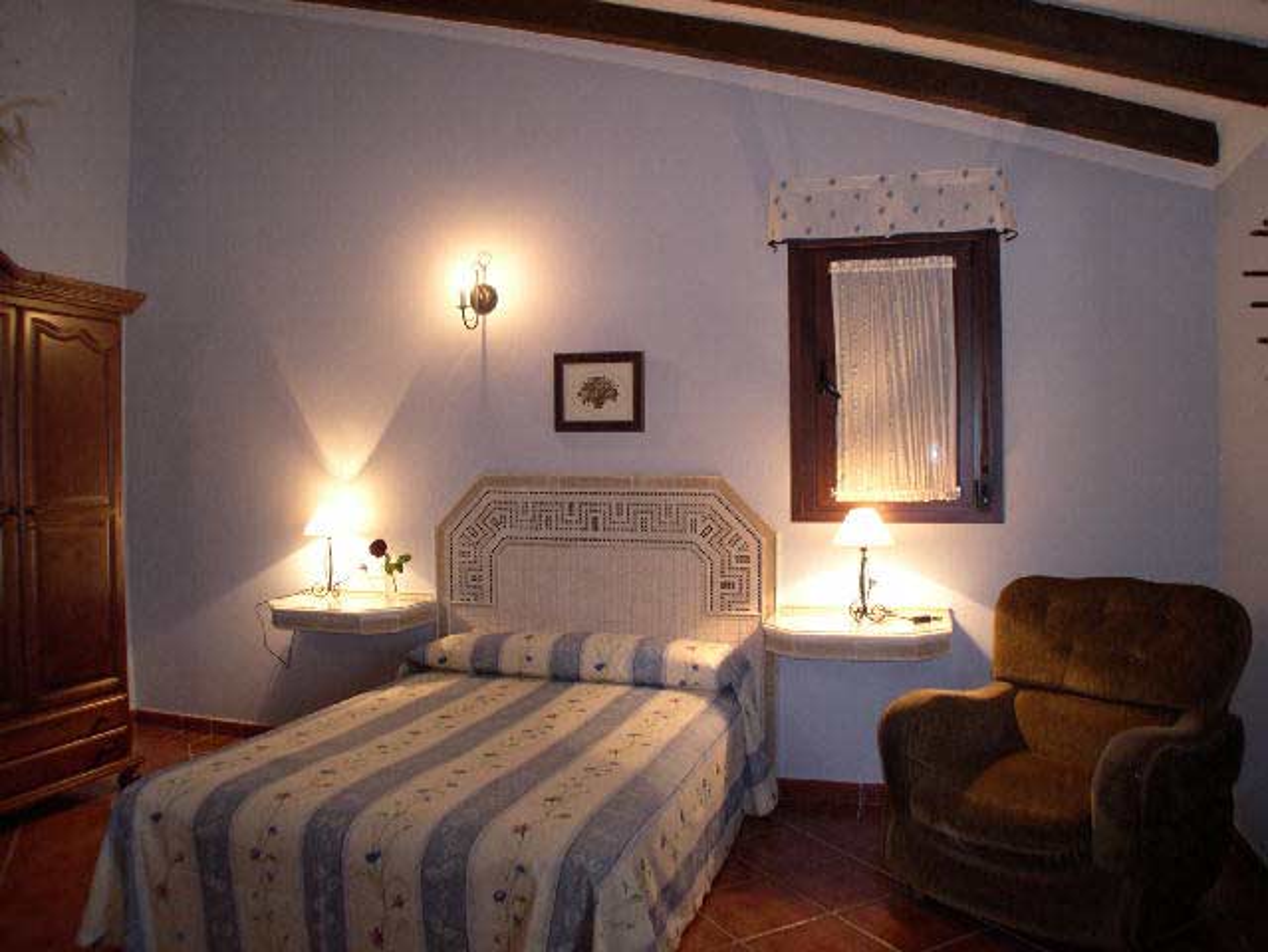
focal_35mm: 38
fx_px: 1393
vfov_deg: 37.8
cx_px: 634
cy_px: 476
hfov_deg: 49.0
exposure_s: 1/7.3
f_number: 2.8
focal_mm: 8
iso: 200
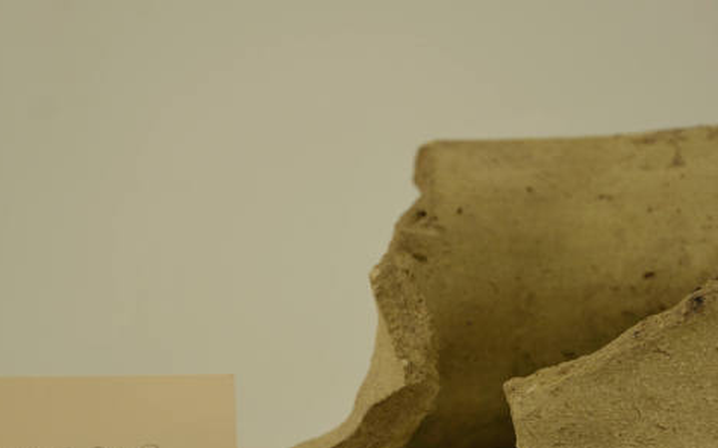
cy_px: 316
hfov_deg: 20.2
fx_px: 2015
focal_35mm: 103
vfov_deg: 12.7
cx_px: 451
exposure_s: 1/60
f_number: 4.8
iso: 200
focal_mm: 40
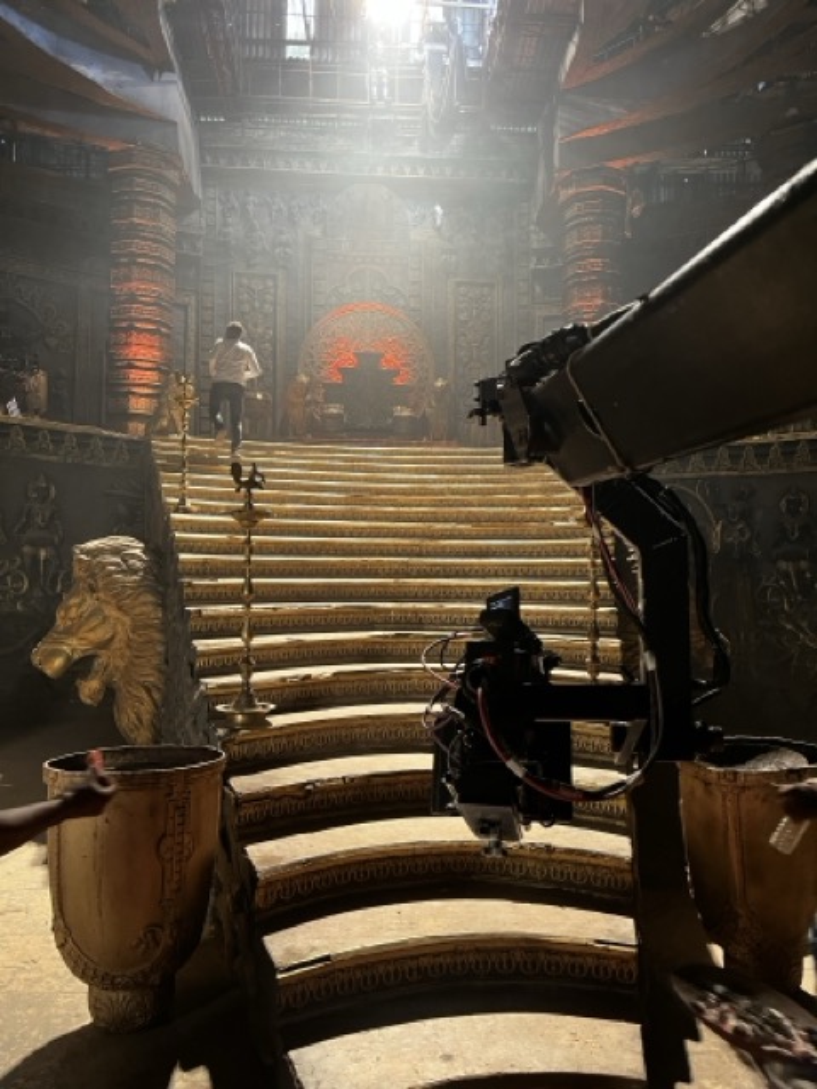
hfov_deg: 53.1
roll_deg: -0.3
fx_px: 818
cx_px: 408
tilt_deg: +2.9
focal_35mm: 26
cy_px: 544
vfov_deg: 67.3
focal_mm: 5.1
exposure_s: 1/51
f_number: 1.6
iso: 250
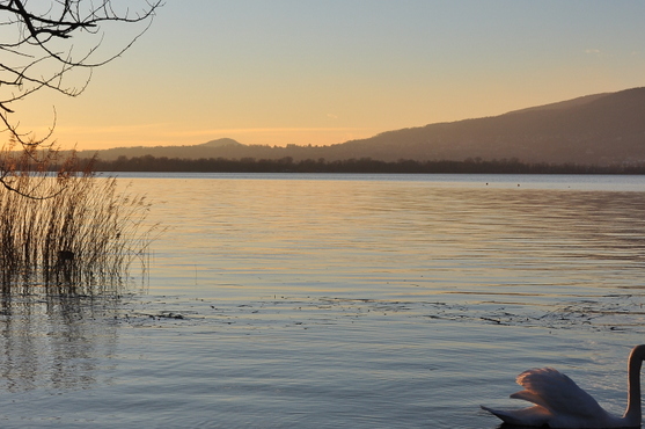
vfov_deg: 19.6
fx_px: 1235
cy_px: 159
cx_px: 227
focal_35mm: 69
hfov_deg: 29.1
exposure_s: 1/400
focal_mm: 32
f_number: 10
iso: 200
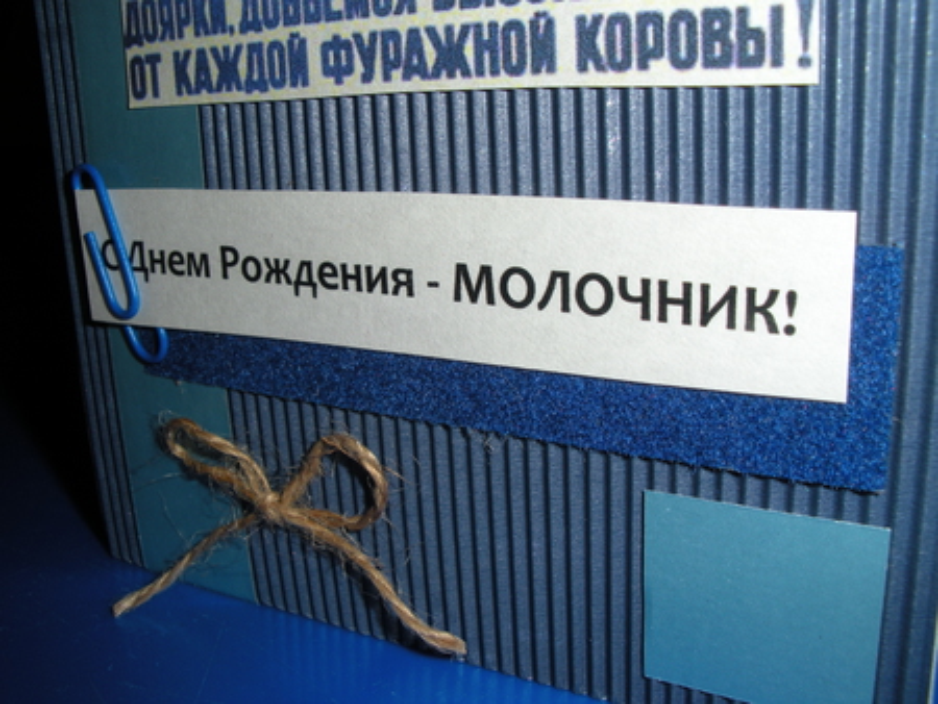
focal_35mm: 36
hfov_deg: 51.3
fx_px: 976
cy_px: 352
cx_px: 469
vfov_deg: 39.7
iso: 64
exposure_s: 1/60
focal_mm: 6.3
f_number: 5.6
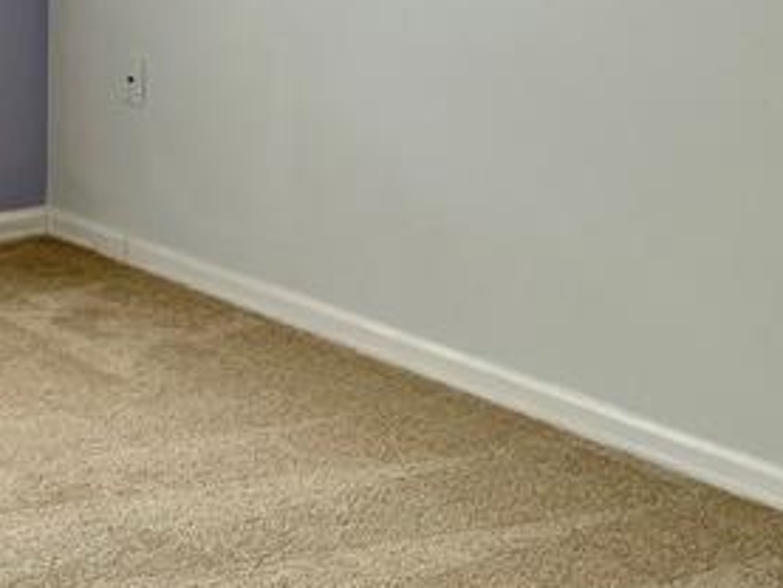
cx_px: -277
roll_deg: -0.3
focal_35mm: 96
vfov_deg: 14.1
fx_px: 2172
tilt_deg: +0.6
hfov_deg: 18.7
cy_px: -376
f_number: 1.6
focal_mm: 4.2
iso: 50
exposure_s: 1/121
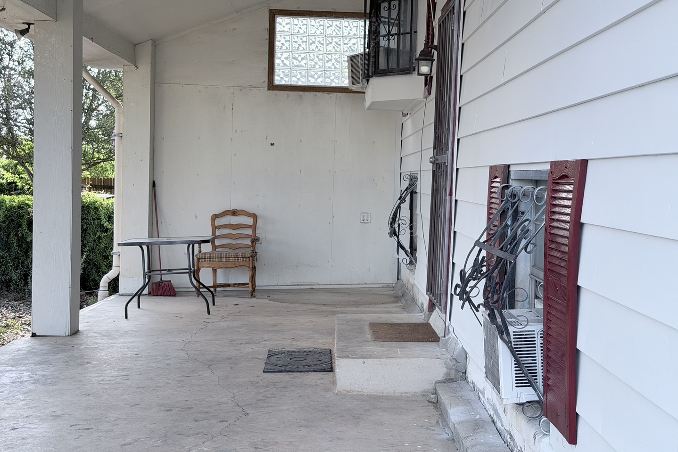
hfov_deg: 39.6
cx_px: 339
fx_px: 942
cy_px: 207
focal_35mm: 50
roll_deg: -1.1
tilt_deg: -1.7
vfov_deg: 27.0
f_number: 1.78
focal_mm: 6.76
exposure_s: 1/636
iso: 100
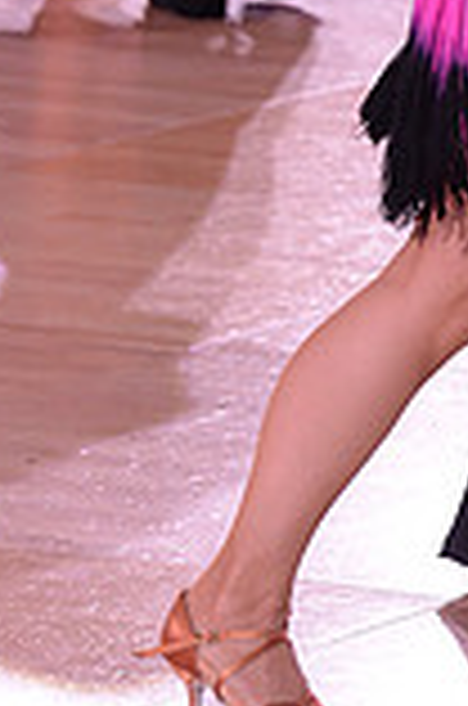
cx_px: 803
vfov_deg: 5.3
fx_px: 7619
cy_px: -387
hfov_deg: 3.5
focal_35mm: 389
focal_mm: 105
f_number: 5
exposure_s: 1/250
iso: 1600
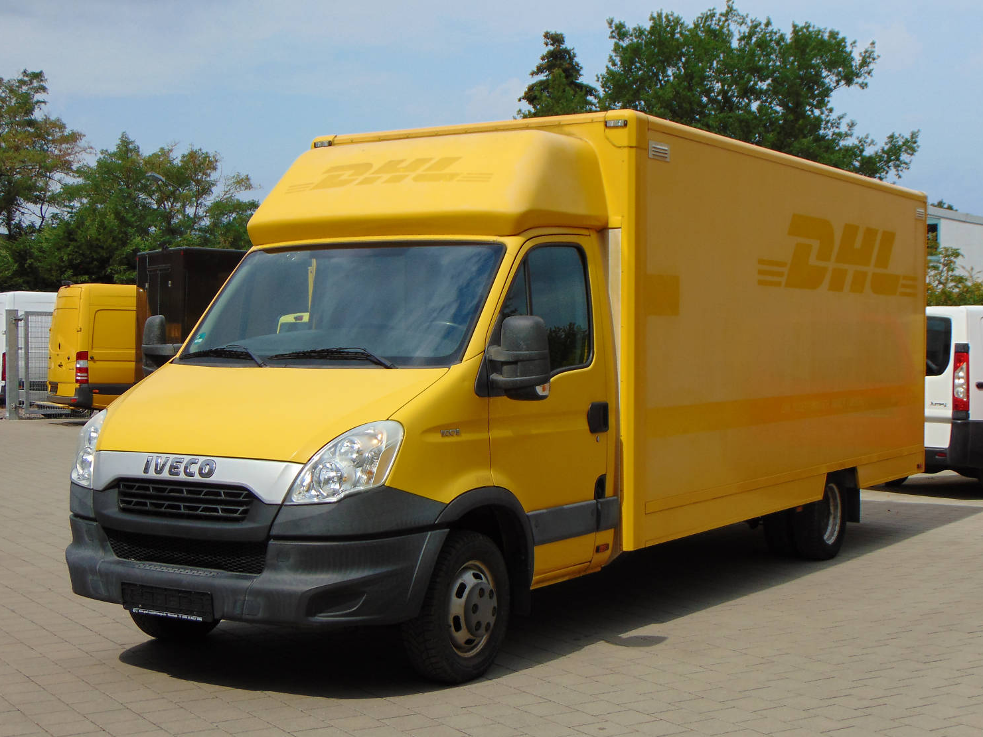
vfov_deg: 27.0
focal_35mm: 54
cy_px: 393
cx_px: 487
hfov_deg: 35.5
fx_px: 1534
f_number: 9
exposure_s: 1/200
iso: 80
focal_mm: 9
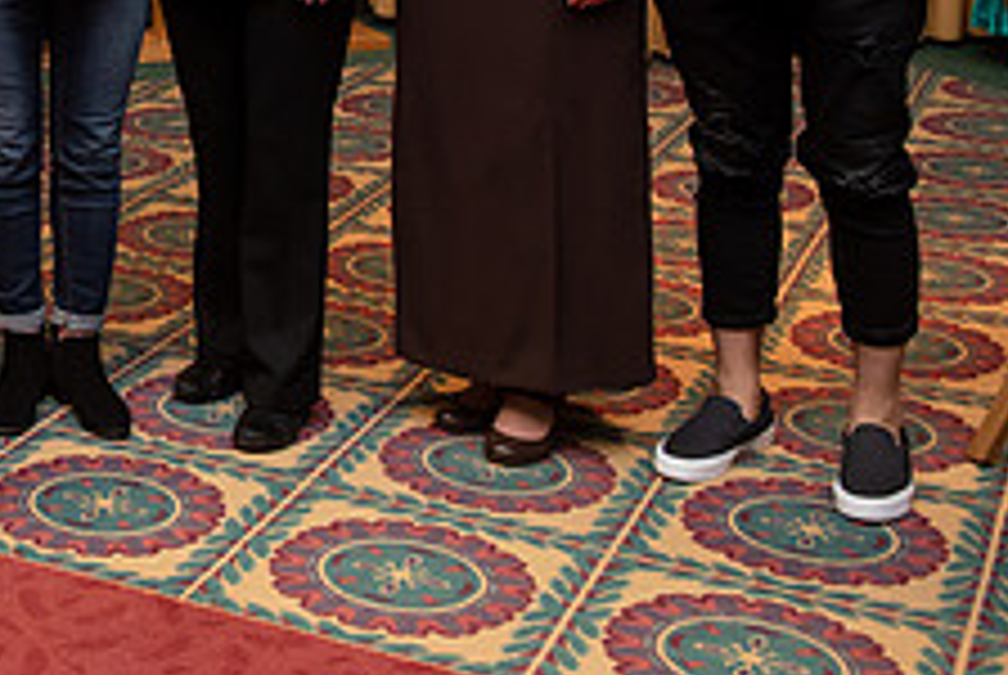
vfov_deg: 17.2
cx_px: -171
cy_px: -182
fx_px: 2103
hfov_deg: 24.6
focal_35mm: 75
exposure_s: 1/200
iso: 1600
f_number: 5.6
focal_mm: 29
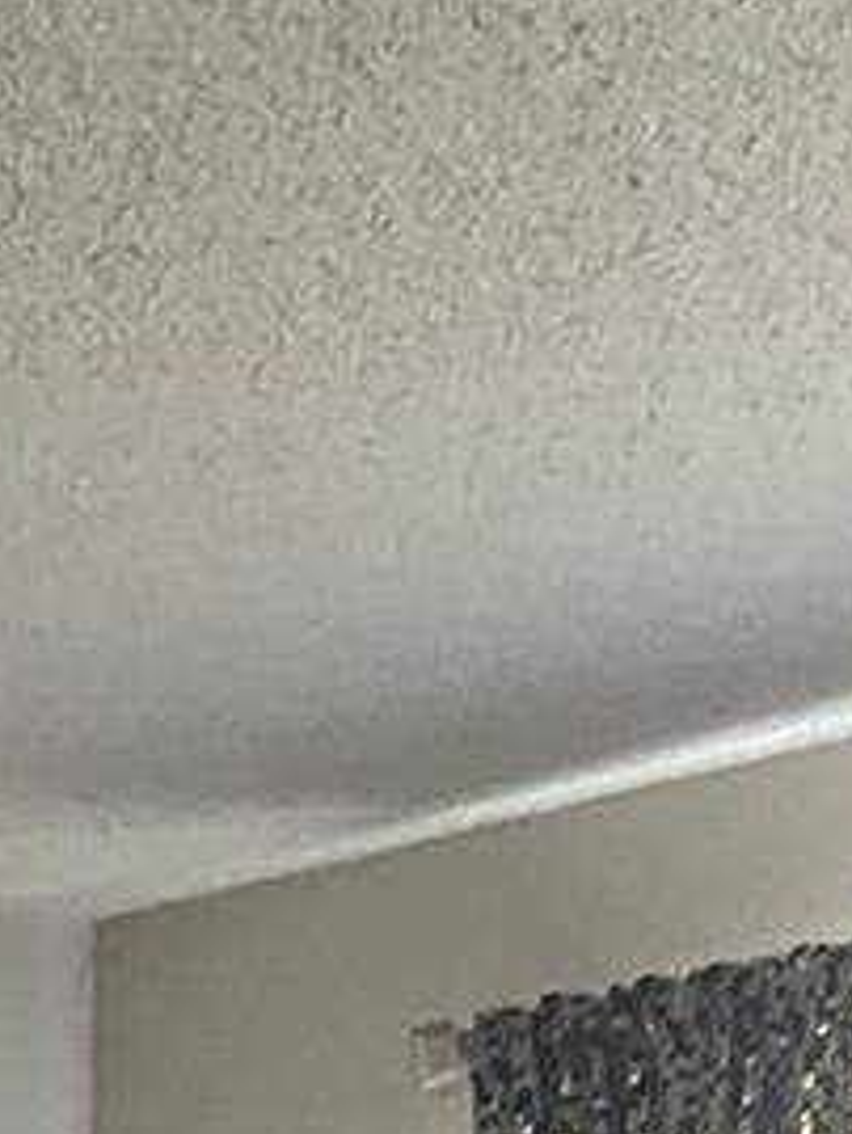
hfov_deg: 11.4
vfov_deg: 13.8
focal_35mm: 116
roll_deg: +0.5
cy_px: 2407
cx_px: -907
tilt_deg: -10.1
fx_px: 3804
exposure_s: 1/30
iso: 500
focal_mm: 4.25
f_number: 1.8
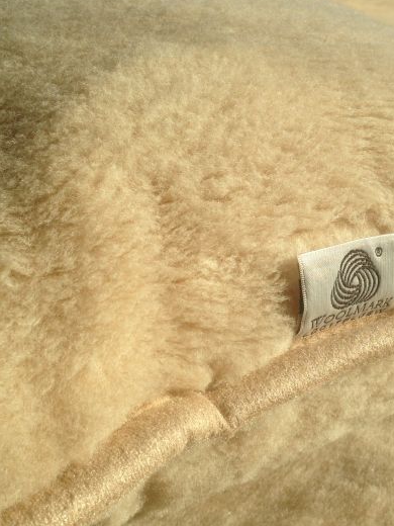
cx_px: 260
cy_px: 262
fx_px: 683
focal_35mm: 45
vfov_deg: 42.1
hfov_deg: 31.9
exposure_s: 1/1261
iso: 50
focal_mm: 4.13
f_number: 2.4
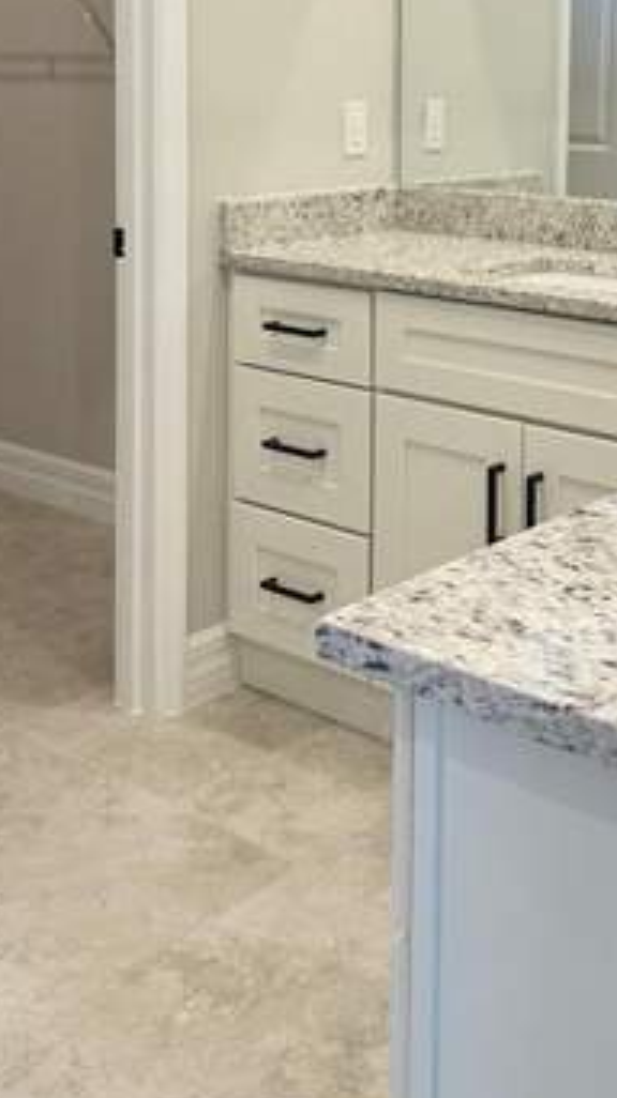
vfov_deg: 39.8
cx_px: 389
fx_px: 1427
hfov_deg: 24.3
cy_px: 167
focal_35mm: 49
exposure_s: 1/188
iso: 125
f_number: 1.78
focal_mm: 6.76
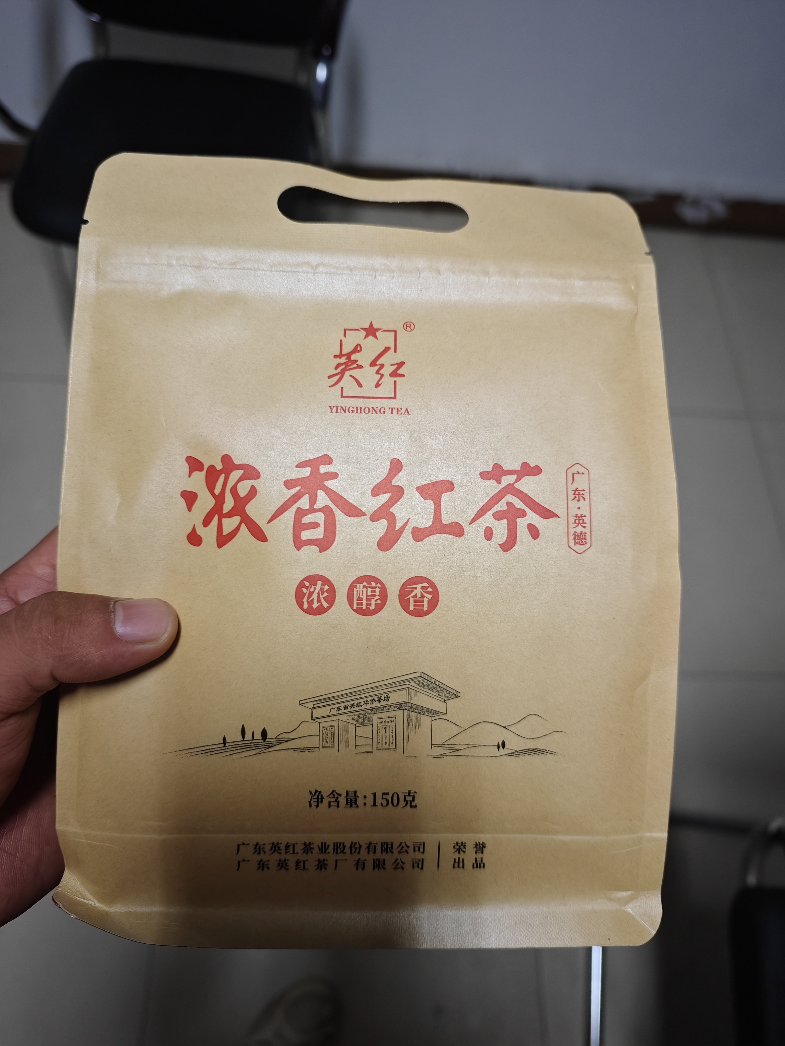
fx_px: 695
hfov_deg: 58.9
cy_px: 523
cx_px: 392
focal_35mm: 23
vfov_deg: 73.9
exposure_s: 1/100
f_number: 1.68
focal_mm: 6.45
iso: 989
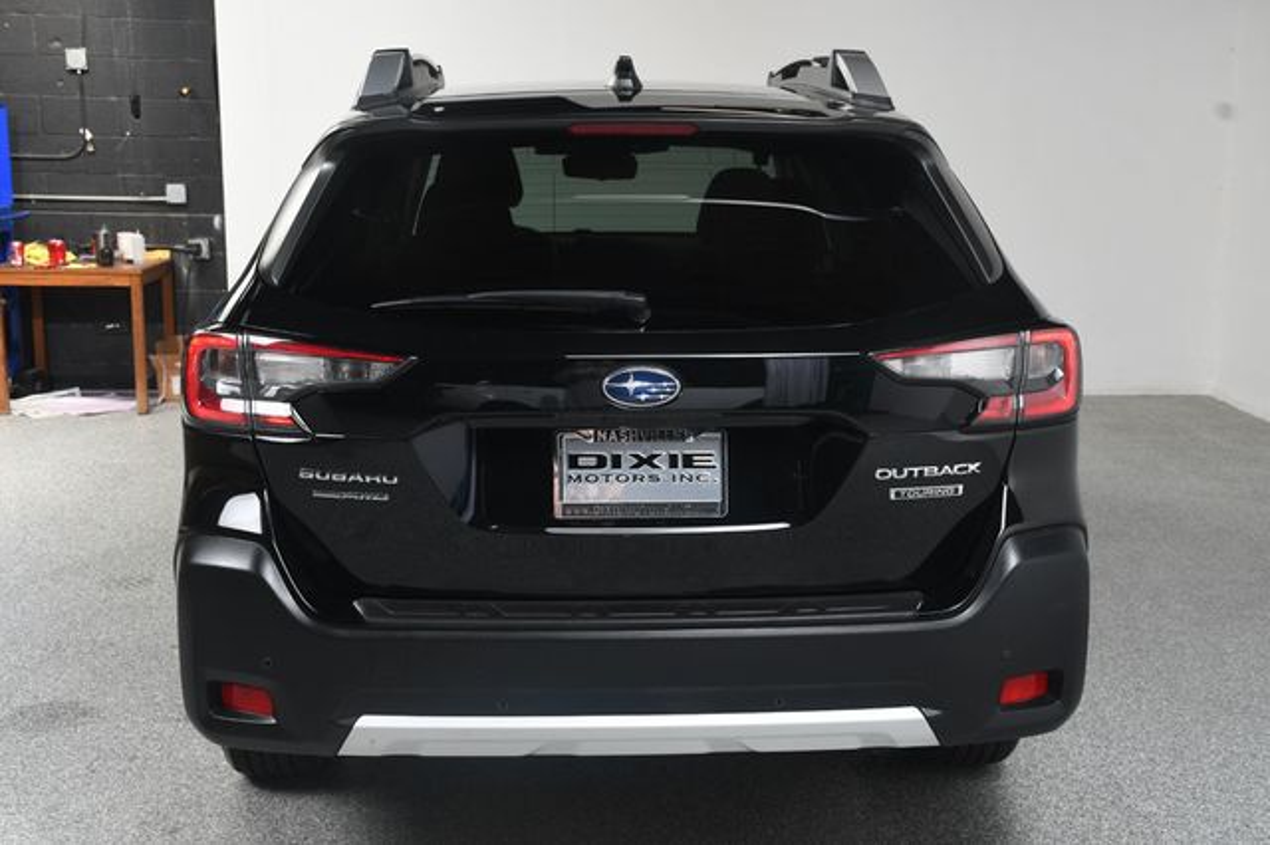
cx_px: 635
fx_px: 1798
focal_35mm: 51
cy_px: 422
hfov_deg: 38.9
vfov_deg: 26.5
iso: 100
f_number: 9
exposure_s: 1/160
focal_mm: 34
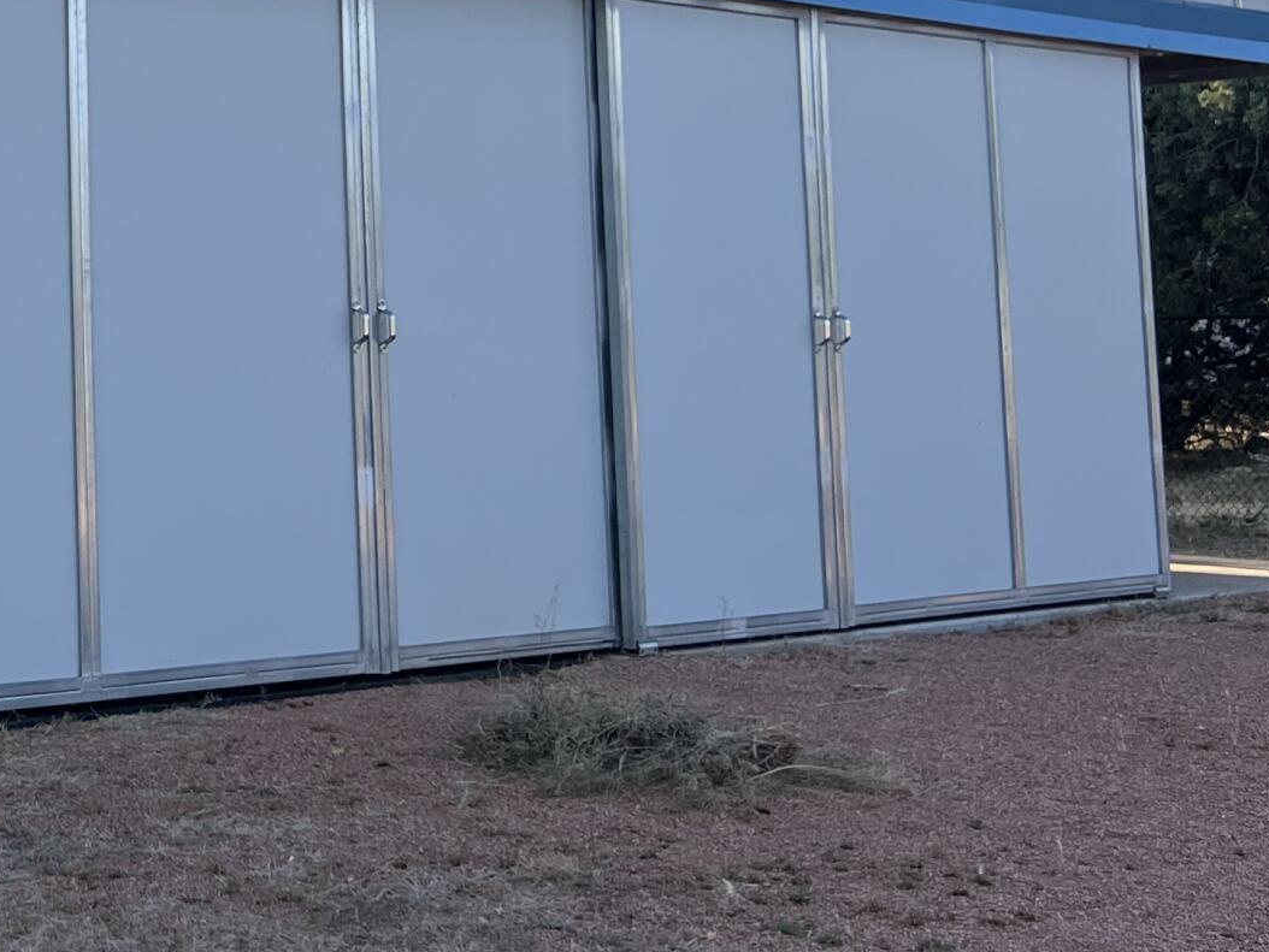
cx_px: -213
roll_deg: +0.4
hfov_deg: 24.2
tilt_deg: +5.9
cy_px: 34
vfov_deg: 19.4
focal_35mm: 74
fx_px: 2713
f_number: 1.5
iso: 50
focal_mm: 5.7
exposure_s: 1/1295
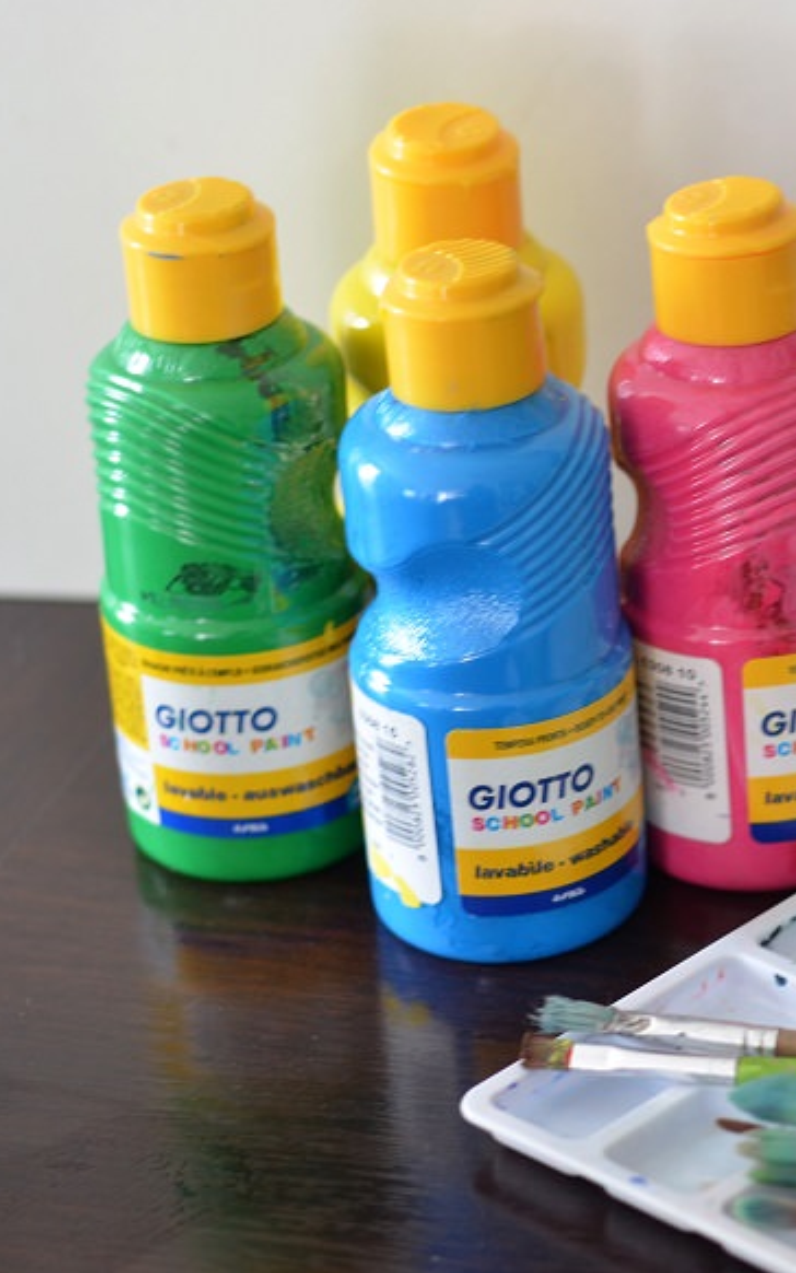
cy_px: 632
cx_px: 835
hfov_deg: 11.0
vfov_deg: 17.7
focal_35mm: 118
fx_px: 4094
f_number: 2.8
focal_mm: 50
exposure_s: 1/40
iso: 400
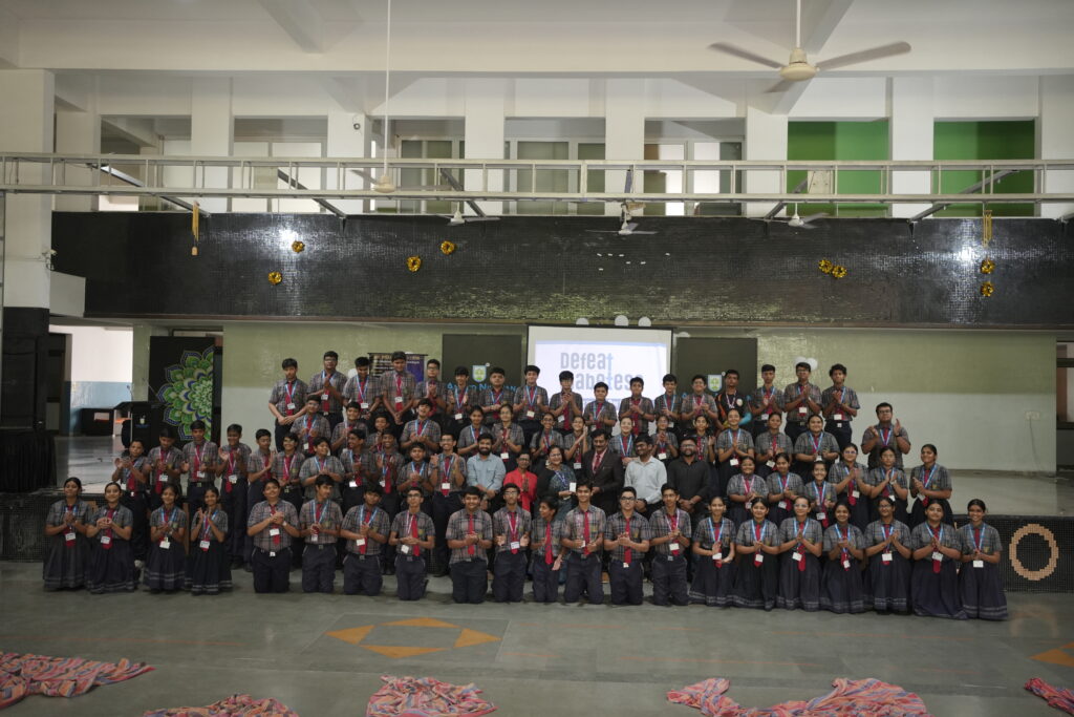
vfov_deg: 37.9
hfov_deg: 54.4
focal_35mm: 35
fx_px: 1044
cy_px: 358
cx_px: 537
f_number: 2.8
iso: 2000
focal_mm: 35
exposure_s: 1/200
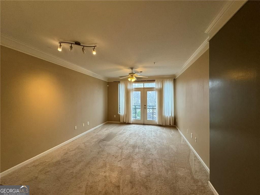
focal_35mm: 14
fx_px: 105
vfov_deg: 85.7
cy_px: 98
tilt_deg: -0.4
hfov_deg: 102.1
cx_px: 130
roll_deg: +0.2
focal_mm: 2.22
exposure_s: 1/120
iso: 200
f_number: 2.2
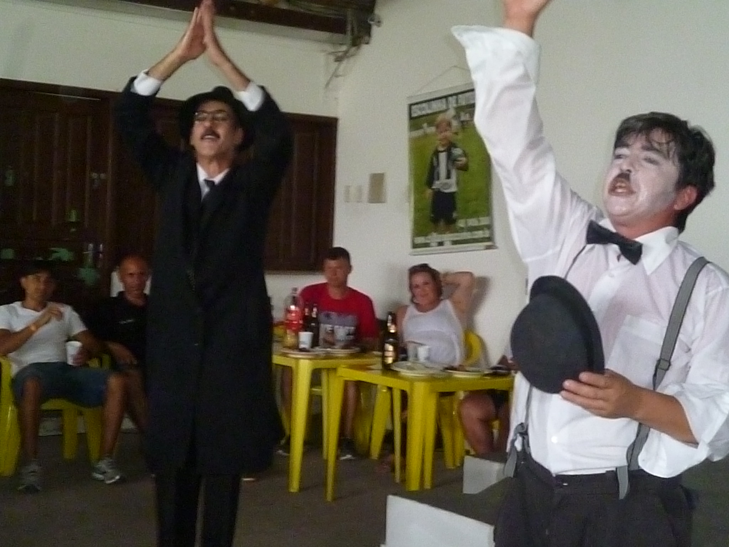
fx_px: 1179
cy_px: 274
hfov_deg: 34.3
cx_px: 364
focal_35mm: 56
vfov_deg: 26.1
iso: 2000
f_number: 4.4
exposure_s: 1/125
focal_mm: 10
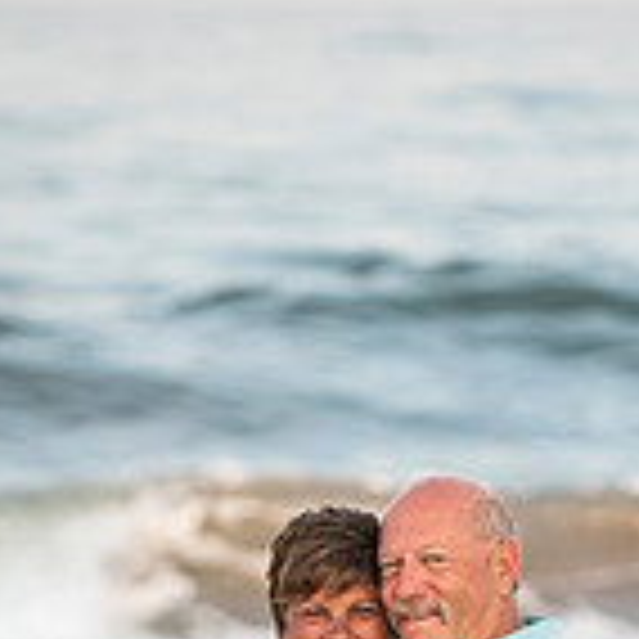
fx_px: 9022
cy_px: 963
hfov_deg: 4.1
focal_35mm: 432
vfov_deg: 4.0
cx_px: 342
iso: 800
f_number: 3.5
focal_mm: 160
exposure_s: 1/1600
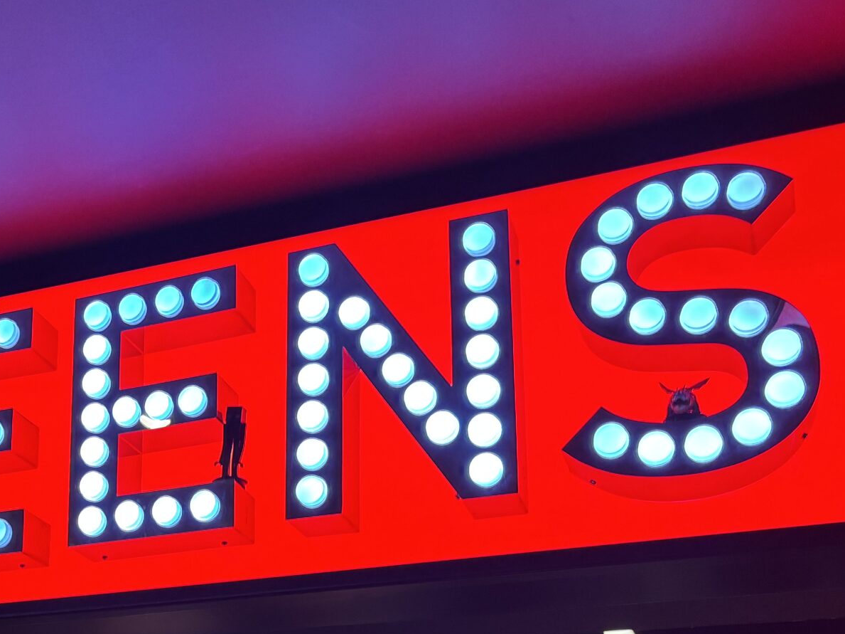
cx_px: 103
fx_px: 1367
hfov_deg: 32.8
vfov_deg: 24.9
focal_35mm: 56
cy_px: 626
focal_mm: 5.96
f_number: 1.6
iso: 125
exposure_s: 1/50
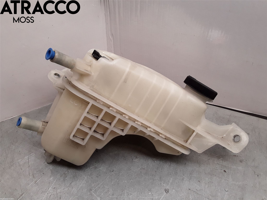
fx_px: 216
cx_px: 134
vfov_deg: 49.7
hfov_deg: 63.4
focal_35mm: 28
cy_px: 100
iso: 50
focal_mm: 2.91
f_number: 1.9
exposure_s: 1/100
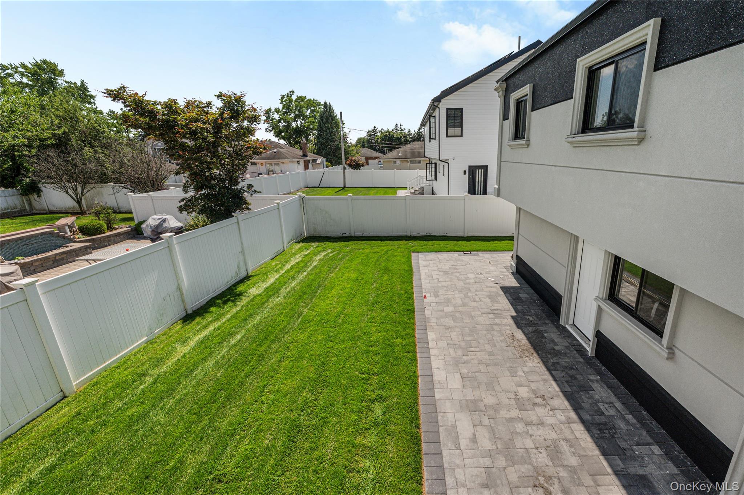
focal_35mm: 14
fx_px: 289
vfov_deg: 81.1
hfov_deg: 104.3
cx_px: 372
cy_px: 248
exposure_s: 1/1000
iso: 640
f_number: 10
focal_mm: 14
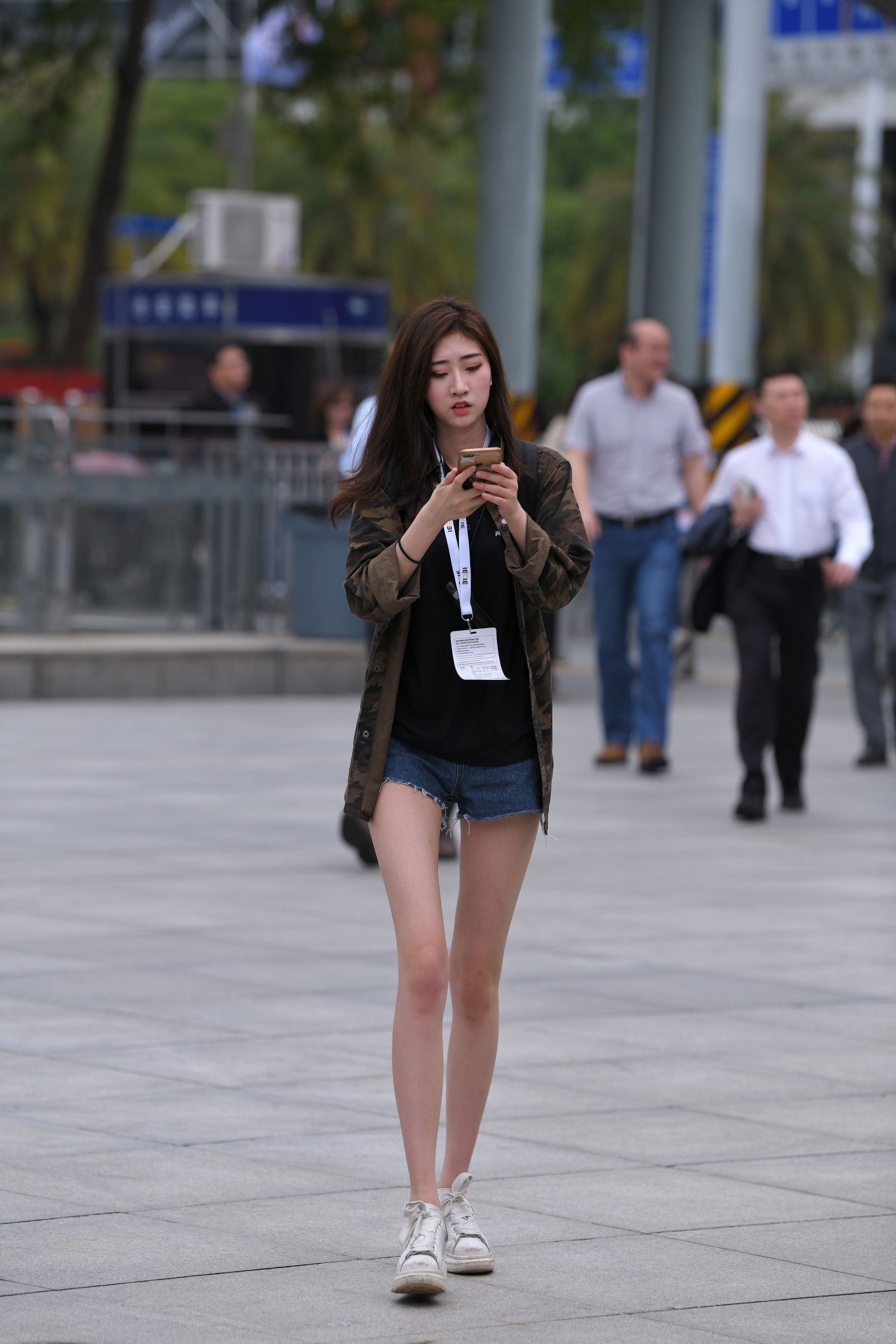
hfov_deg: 8.1
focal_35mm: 170
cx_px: 448
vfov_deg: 12.1
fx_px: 6345
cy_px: 672
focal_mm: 170
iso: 110
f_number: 4
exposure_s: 1/640
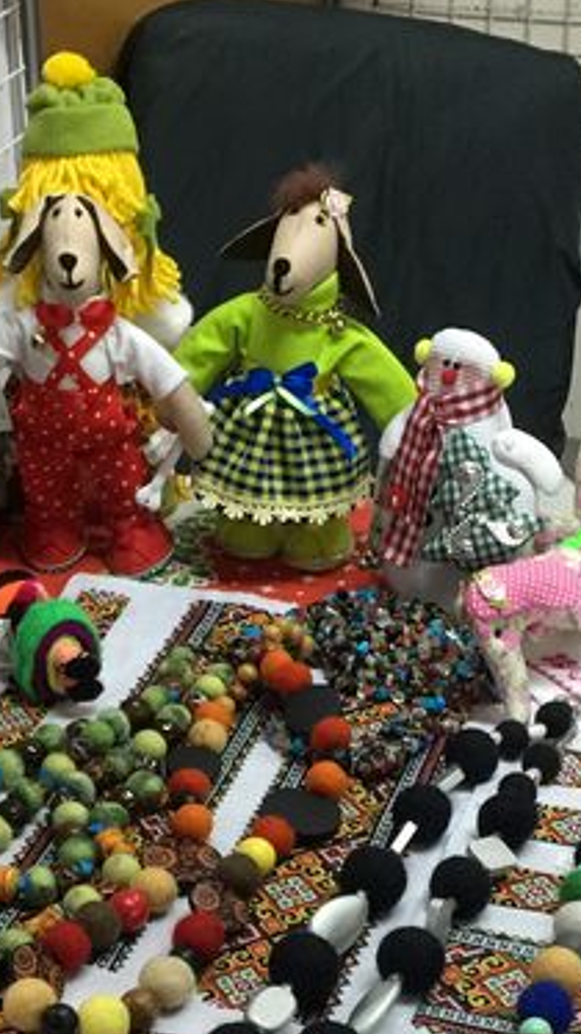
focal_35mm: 76
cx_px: 230
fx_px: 2084
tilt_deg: -35.6
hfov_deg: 15.9
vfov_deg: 27.0
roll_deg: +1.1
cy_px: 905
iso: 125
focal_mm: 4.15
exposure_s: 1/17
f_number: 2.2
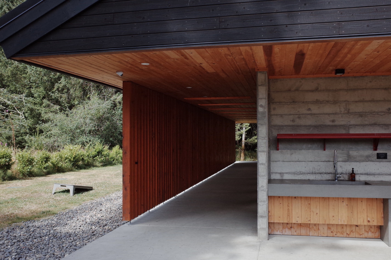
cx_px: 196
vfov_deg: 37.8
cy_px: 130
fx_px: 380
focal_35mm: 35
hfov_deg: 54.5
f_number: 5.6
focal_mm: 18.3
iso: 320
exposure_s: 1/640
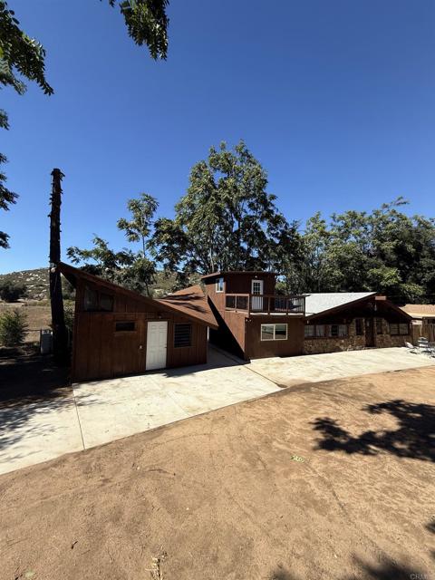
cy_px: 290
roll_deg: -1.2
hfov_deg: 85.7
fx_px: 235
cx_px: 218
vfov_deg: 102.1
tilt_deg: +3.6
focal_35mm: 14
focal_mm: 2.22
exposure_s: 1/1285
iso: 50
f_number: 2.2
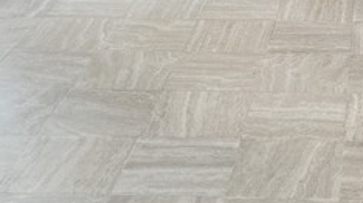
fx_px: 933
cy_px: -189
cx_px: 371
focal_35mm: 97
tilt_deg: -10.4
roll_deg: -2.3
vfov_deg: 11.4
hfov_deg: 21.2
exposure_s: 1/122
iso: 64
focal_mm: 5.1
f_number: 1.6
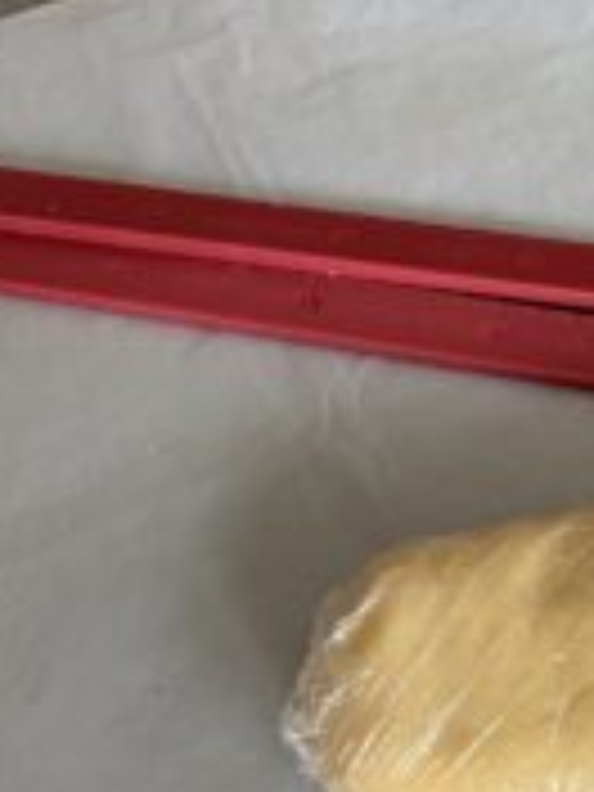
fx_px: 1693
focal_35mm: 74
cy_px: 792
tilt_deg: -69.6
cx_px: 668
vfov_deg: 25.1
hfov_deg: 19.0
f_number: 1.8
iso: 125
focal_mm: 4.25
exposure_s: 1/73
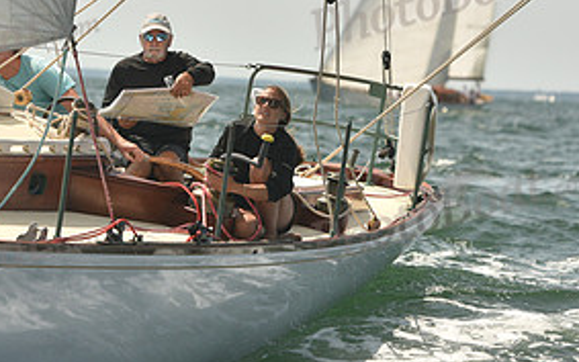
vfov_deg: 4.5
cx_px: 207
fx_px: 4609
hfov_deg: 7.2
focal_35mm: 292
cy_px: 132
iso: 320
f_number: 5.6
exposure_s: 1/1250
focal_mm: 140
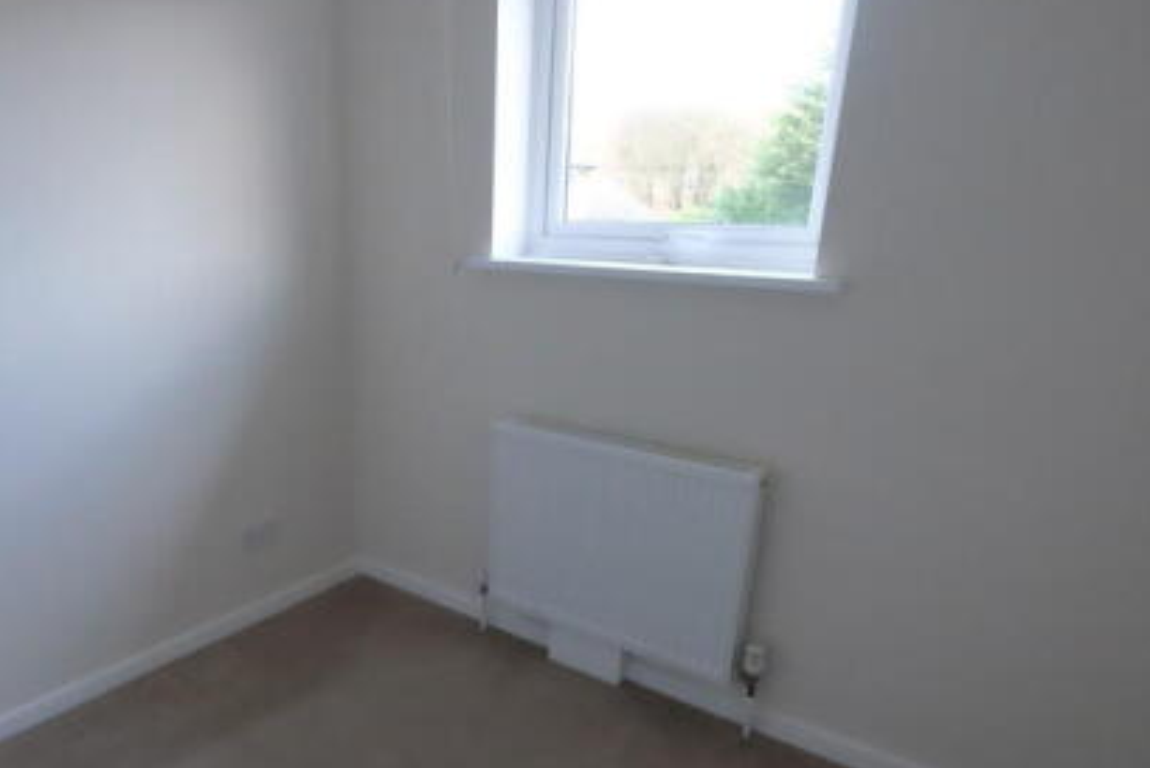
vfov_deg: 52.2
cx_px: 465
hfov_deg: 73.0
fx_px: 767
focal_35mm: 24
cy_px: 508
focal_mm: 10
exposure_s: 1/140
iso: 6400
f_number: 5.6
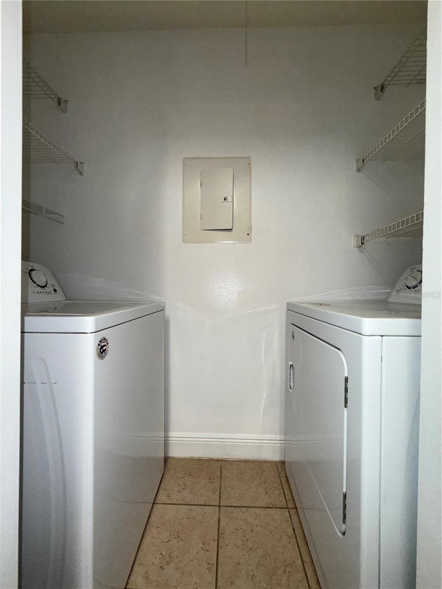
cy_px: 294
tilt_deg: -0.8
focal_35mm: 14
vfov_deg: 102.1
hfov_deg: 85.7
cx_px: 221
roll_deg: -0.8
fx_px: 238
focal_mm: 2.22
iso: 100
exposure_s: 1/120
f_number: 2.2
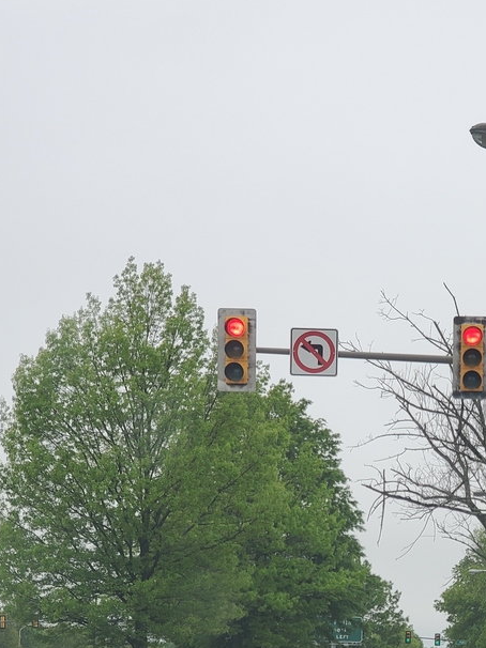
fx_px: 1929
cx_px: 459
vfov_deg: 18.6
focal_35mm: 103
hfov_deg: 14.2
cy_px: 634
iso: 50
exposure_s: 1/399
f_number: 2.4
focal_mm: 6
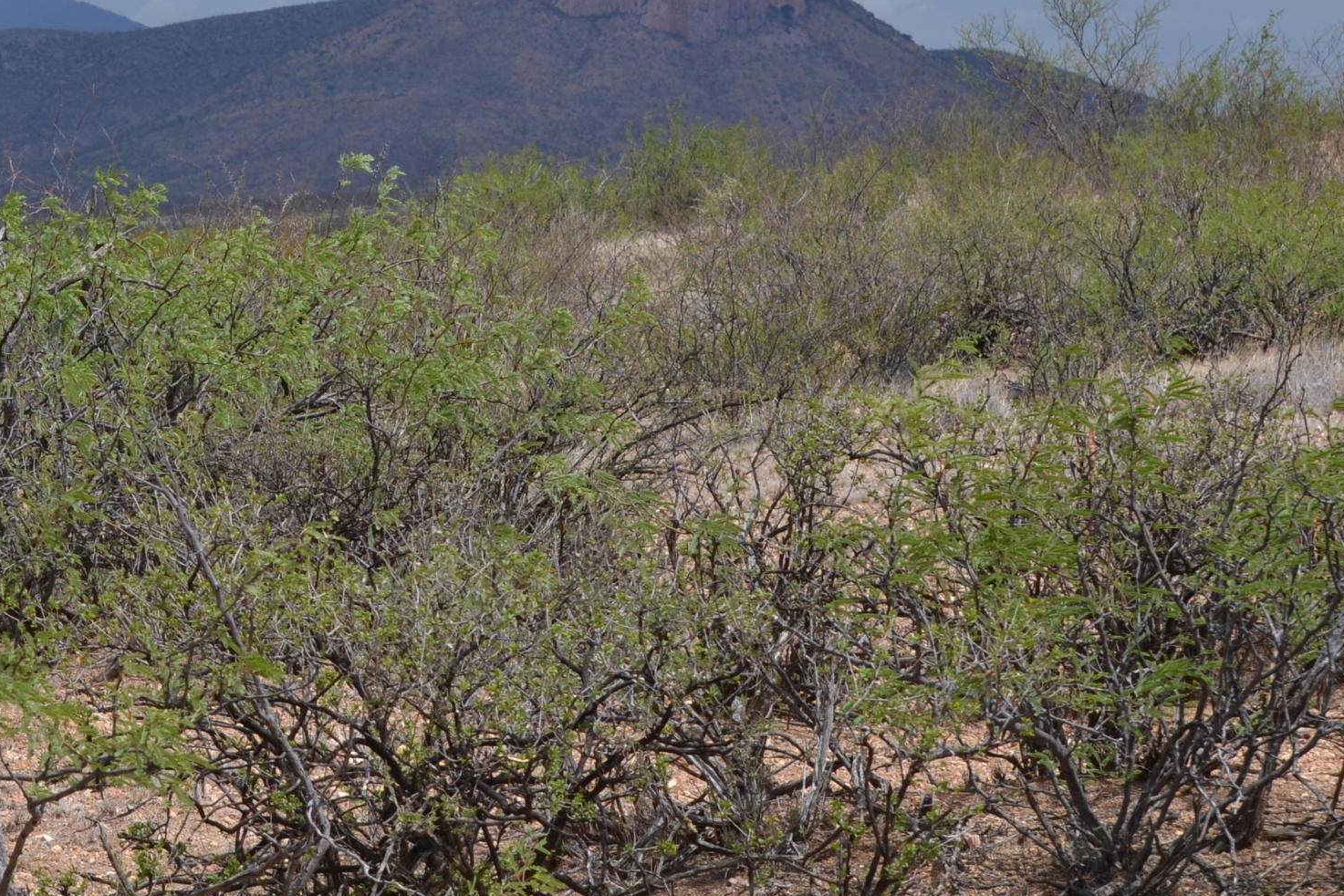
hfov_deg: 12.1
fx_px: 6272
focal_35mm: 168
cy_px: 176
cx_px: 80
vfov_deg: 8.2
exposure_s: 1/250
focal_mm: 55
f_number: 8
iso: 100
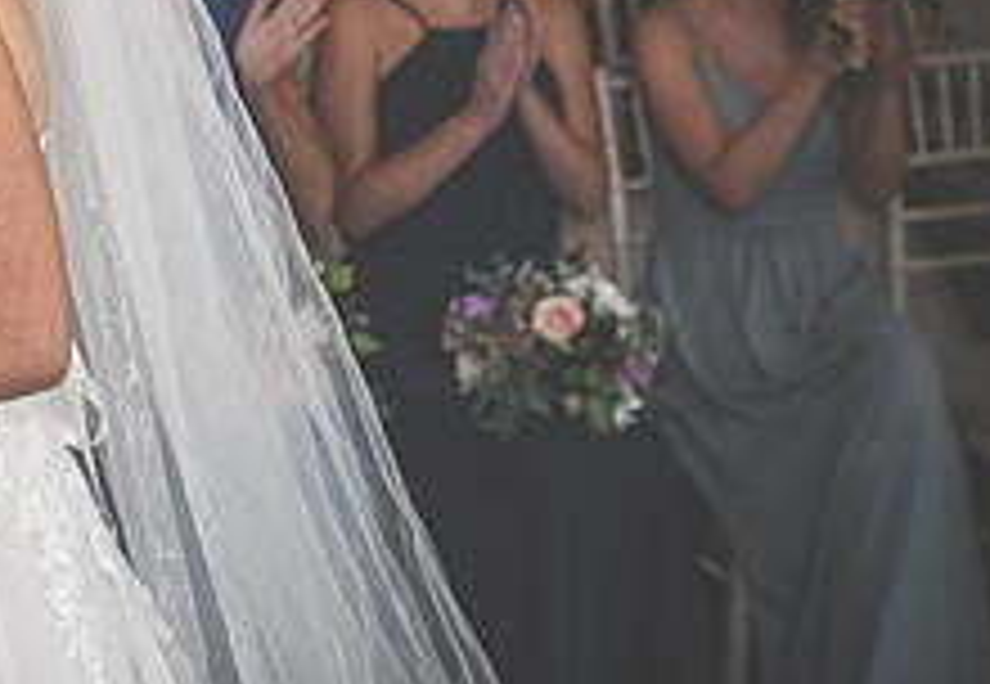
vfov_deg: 14.2
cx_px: -177
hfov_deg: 20.0
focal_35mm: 95
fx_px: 2642
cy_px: -174
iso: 160
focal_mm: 35
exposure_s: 1/100
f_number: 2.5
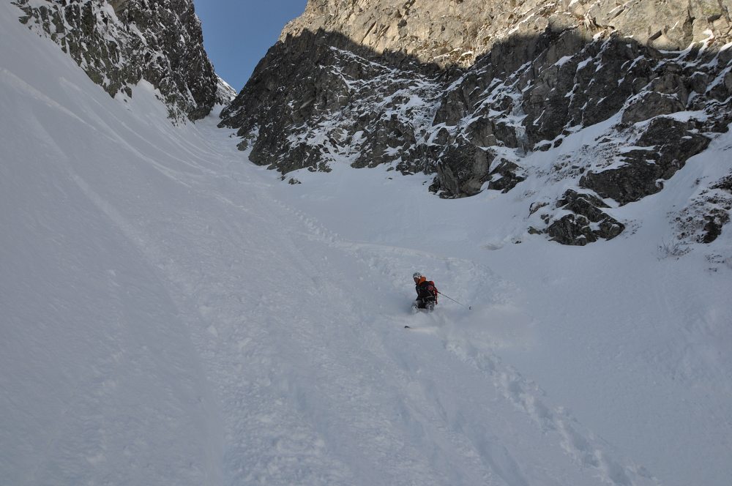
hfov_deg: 73.8
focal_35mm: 24
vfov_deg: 53.0
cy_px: 243
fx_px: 487
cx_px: 366
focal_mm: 16
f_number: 13
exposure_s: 1/250
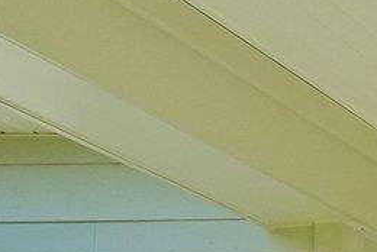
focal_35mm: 118
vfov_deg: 10.2
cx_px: 1061
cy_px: 587
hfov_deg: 11.7
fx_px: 1237
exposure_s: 1/125
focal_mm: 10
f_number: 8
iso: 100
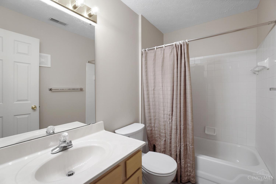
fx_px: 115
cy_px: 92
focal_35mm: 15
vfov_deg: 77.2
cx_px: 138
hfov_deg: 100.4
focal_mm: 10
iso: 125
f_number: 4
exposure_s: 1/30
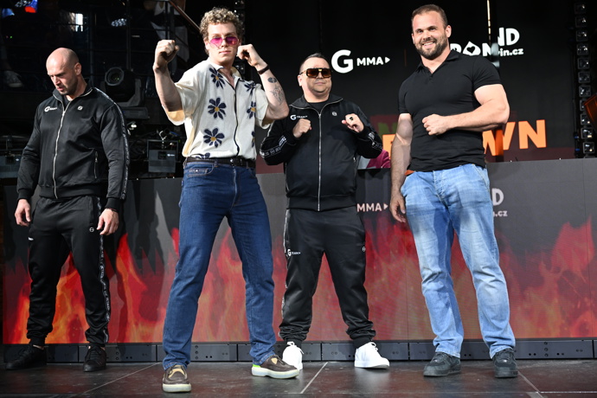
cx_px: 298
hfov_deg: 41.1
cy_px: 199
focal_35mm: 48
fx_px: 796
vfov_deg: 28.1
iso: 1250
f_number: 3.5
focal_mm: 48
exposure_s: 1/320
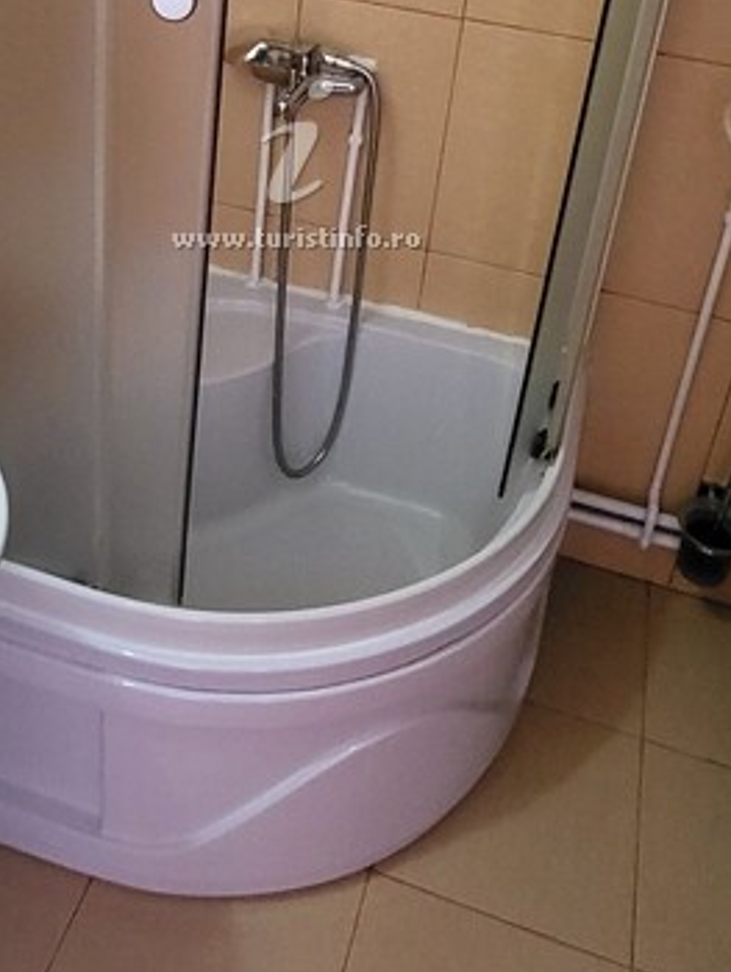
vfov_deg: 45.2
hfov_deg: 37.5
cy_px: 131
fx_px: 1069
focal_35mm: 38
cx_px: 267
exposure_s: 1/25
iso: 800
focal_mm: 1.74
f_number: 2.2
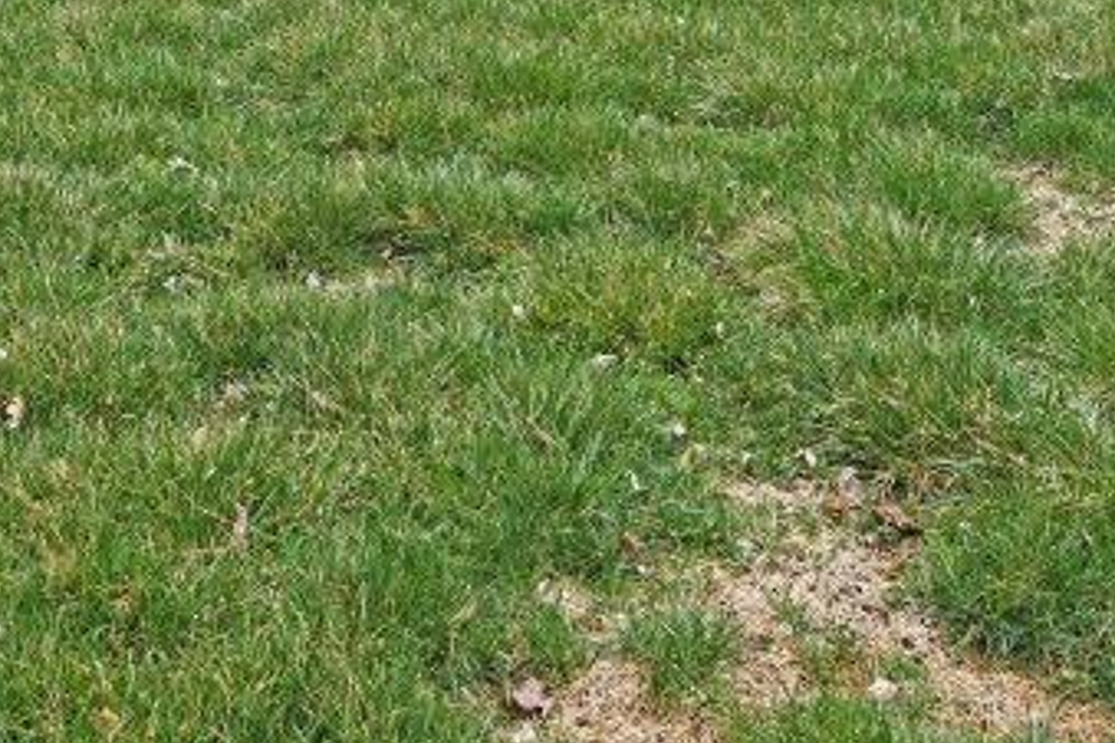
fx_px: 1920
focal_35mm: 62
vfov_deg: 17.0
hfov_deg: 32.0
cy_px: -681
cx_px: 335
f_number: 7.1
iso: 100
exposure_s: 1/400
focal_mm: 14
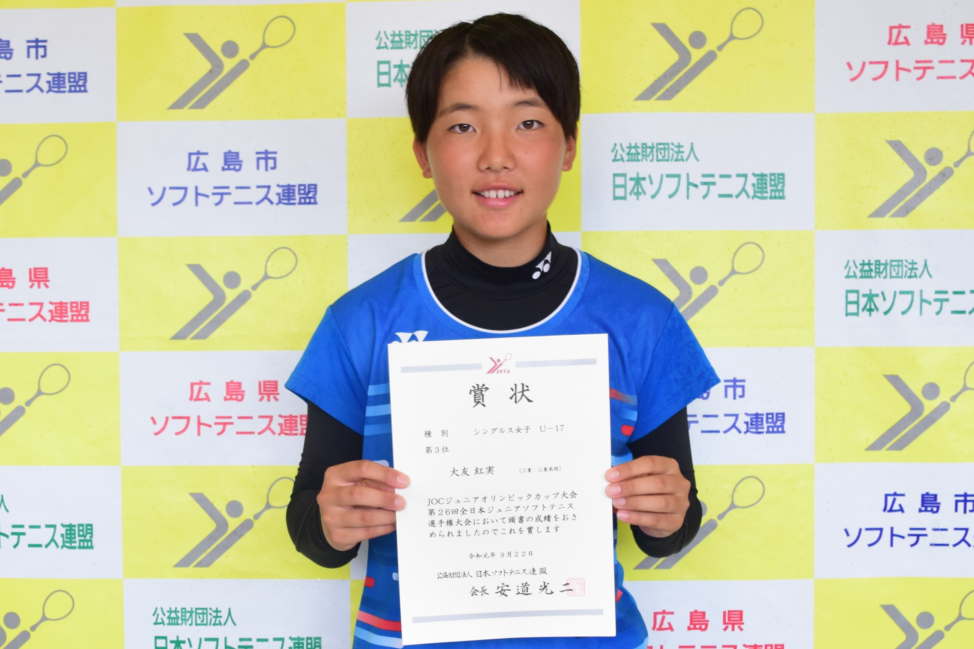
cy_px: 324
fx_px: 812
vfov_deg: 43.6
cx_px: 487
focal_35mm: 30
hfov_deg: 61.9
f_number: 3.5
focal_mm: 20
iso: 640
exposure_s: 1/200
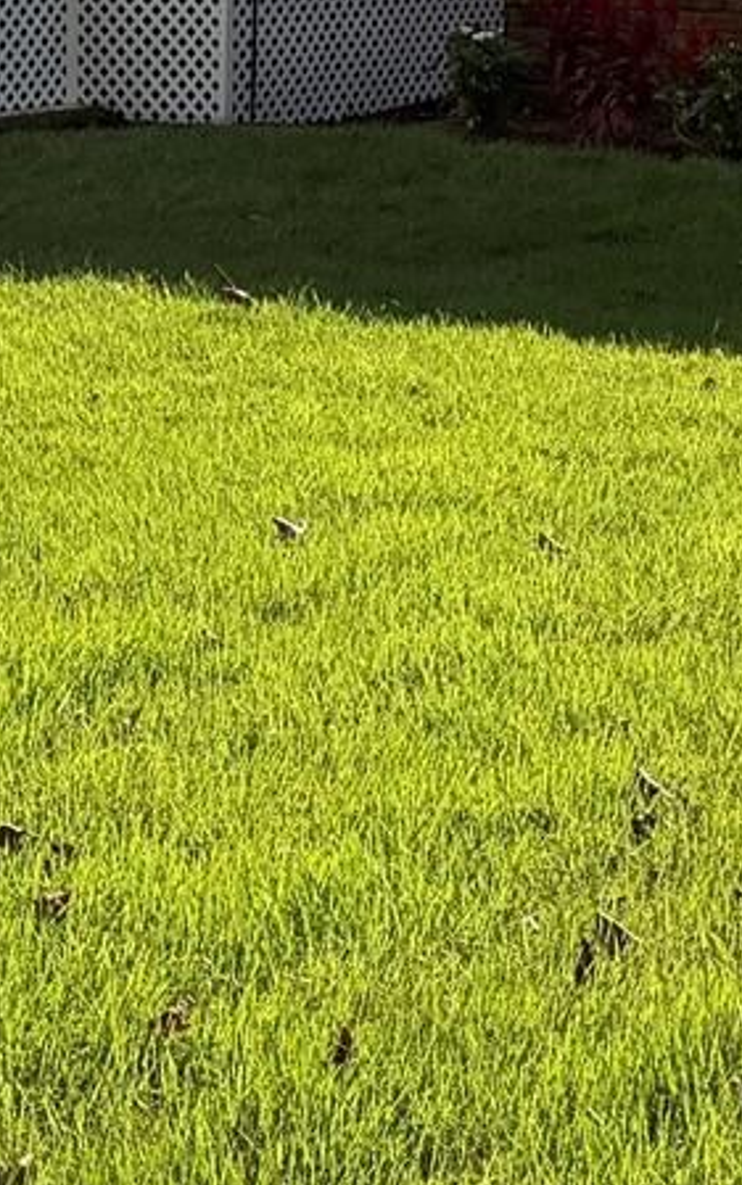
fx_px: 3750
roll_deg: -0.5
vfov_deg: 17.0
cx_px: 634
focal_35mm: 116
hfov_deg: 11.2
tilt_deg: +3.4
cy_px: -327
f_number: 1.78
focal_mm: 6.76
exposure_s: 1/4405
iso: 100
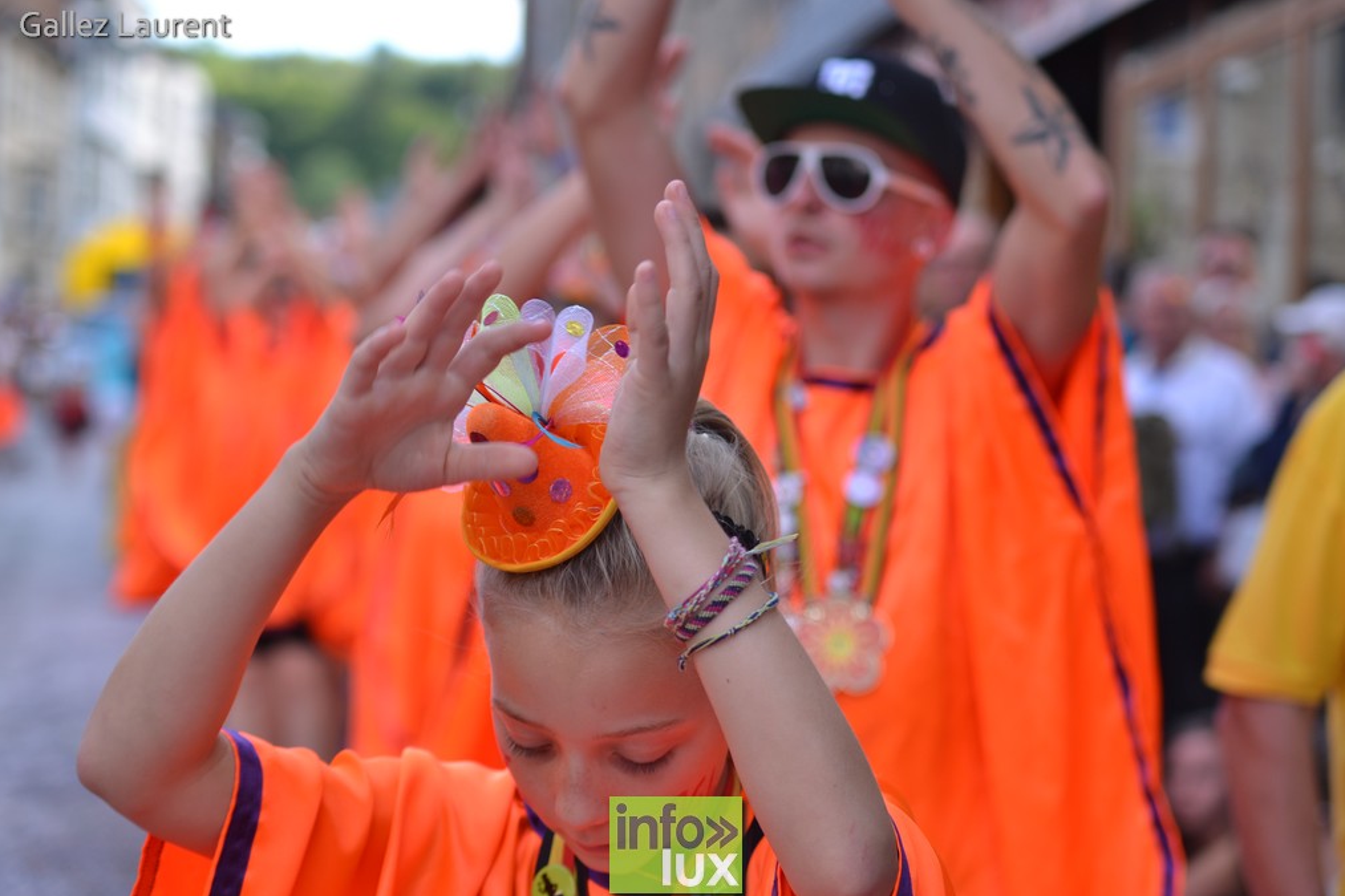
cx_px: 676
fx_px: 3399
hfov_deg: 22.4
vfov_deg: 15.0
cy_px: 451
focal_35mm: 91
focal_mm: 60
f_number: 2.8
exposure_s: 1/200
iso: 100
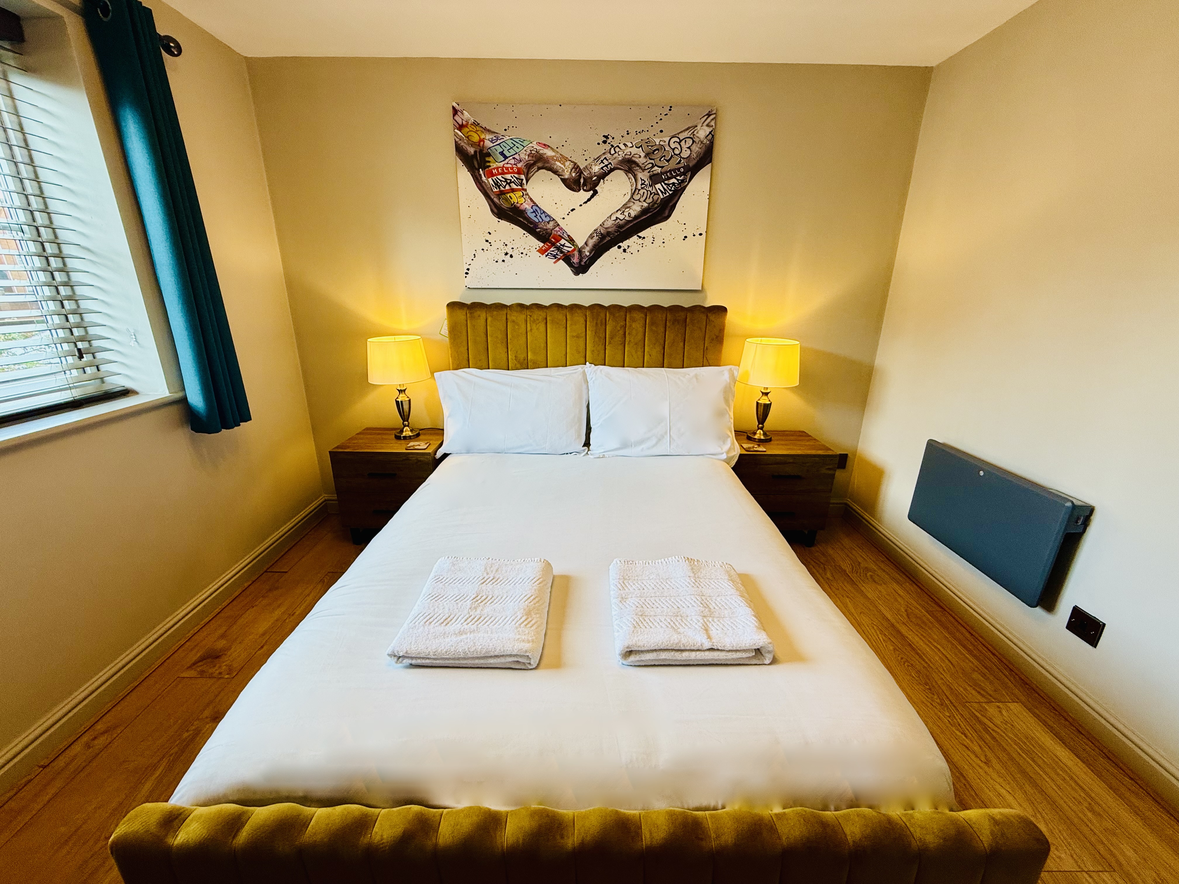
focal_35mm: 14
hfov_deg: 102.1
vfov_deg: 85.7
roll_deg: +0.4
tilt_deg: -17.1
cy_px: 442
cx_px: 590
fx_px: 477
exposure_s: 1/100
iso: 80
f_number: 2.2
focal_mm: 2.22
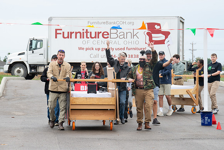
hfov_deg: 11.5
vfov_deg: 7.7
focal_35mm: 178
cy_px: 75
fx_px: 1110
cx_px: 112
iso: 640
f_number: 10
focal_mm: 170
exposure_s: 1/200
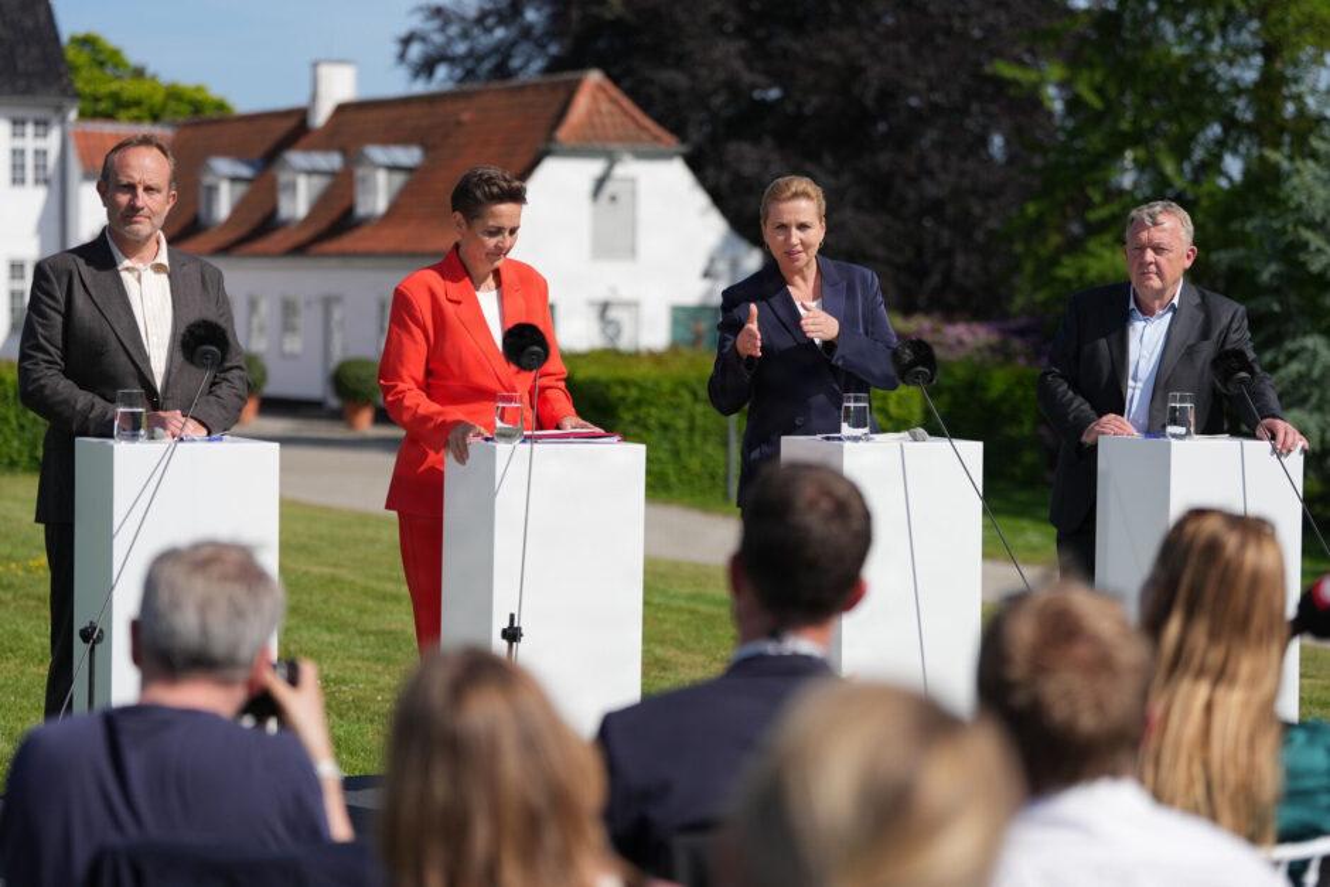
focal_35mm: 99
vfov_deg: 13.8
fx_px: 3658
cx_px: 665
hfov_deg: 20.6
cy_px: 444
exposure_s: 1/6400
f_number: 2.8
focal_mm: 99
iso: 250
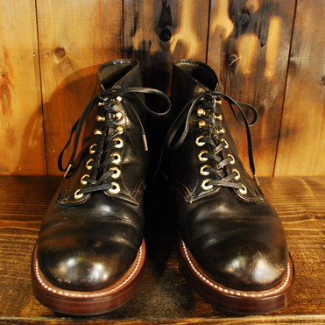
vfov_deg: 40.9
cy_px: 157
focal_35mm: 41
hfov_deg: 40.9
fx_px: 436
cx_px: 154
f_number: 4
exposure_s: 1/4
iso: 1000
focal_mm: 20
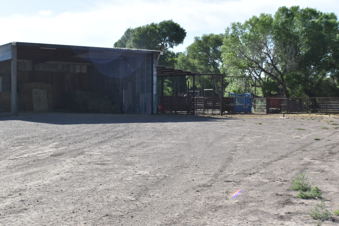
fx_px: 777
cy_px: 113
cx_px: 170
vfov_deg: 16.6
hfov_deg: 24.6
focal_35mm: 82
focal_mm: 55
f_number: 9
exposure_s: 1/320
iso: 200
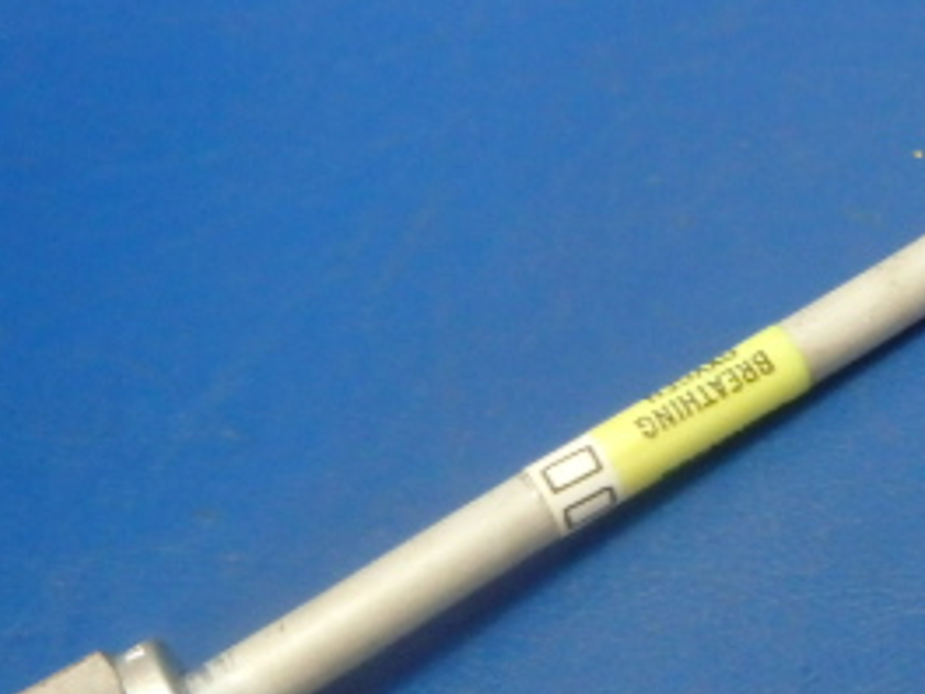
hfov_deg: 26.2
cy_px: 354
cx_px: 1034
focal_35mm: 68
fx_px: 1817
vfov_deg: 21.6
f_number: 3.9
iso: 800
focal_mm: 5
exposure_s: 1/25
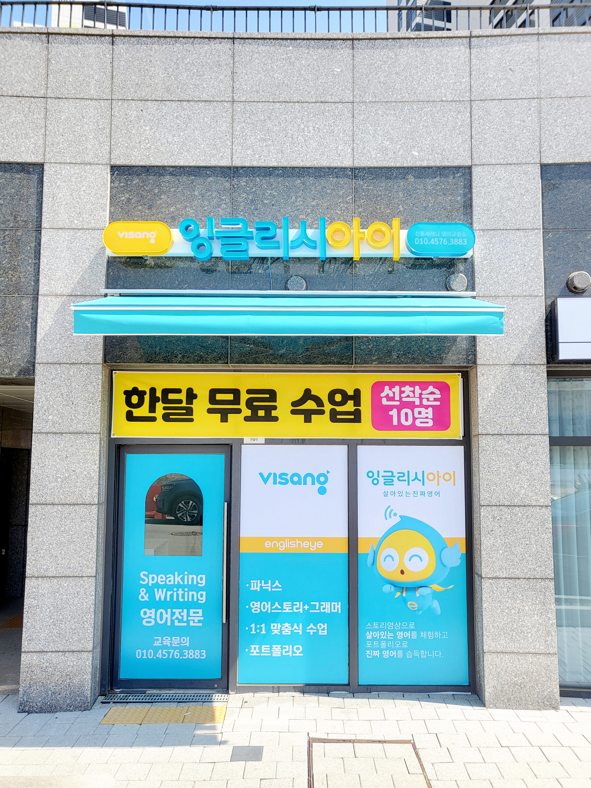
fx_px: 592
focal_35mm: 26
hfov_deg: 53.1
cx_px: 296
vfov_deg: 67.3
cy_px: 394
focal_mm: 4.25
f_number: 1.8
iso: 50
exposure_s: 1/667
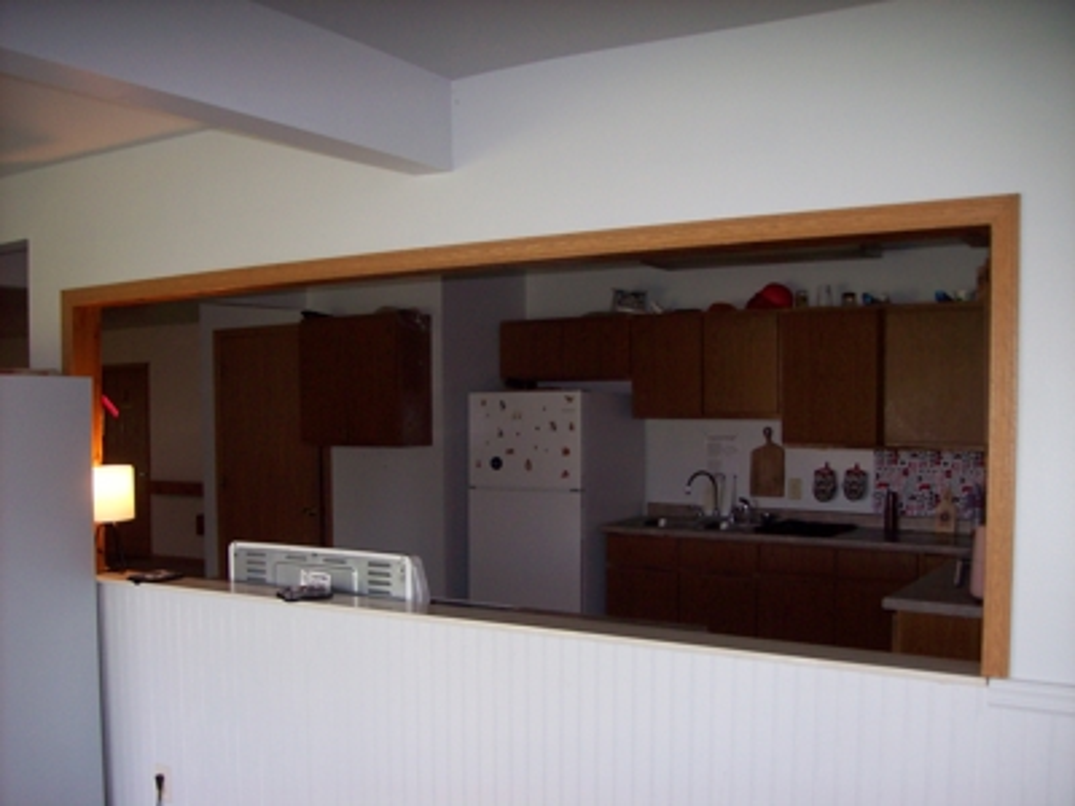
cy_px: 403
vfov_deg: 39.7
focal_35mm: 36
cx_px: 538
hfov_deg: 51.4
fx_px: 1118
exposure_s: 1/64
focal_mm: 6
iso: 80
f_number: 2.7
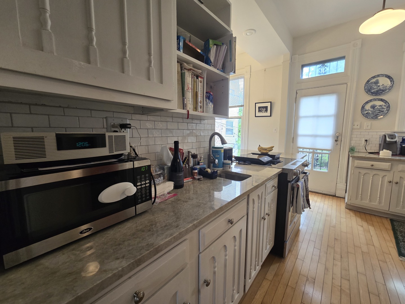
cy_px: 152
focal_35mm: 13
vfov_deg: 89.9
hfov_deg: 106.2
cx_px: 202
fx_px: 152
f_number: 2.2
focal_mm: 2.2
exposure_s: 1/60
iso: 160
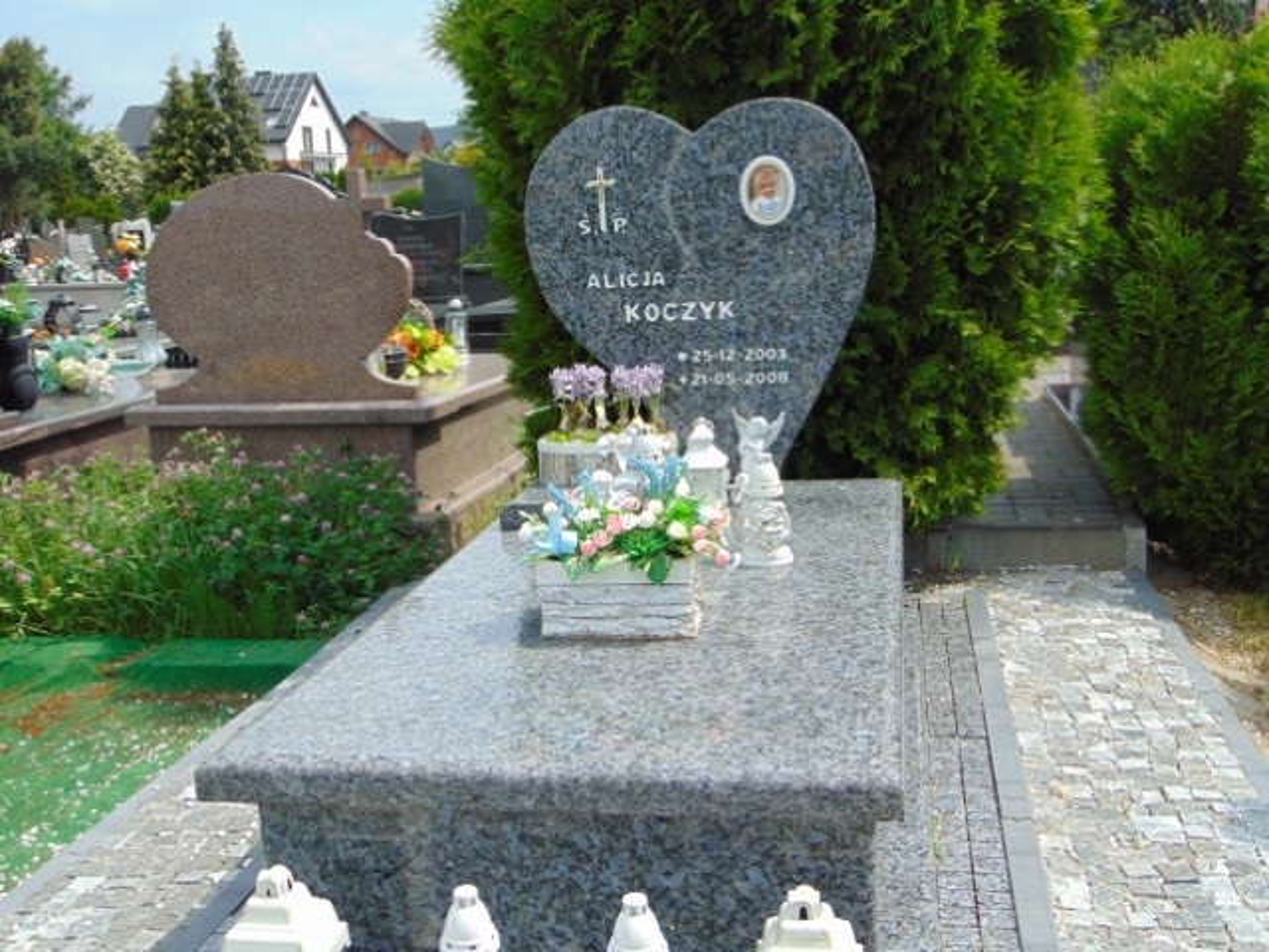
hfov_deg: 47.9
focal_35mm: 39
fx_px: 1430
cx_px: 634
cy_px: 476
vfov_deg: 36.8
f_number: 3.3
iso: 80
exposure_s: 1/800
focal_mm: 6.9
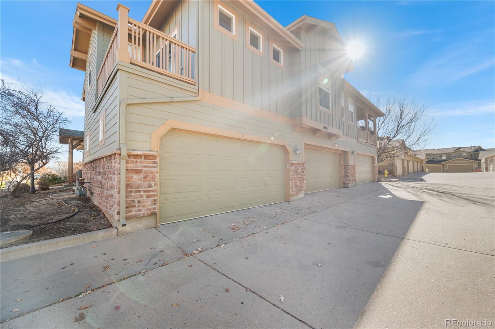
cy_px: 164
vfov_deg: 81.1
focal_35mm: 14
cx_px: 248
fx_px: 192
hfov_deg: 104.3
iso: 360
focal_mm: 14
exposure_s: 1/15
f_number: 8
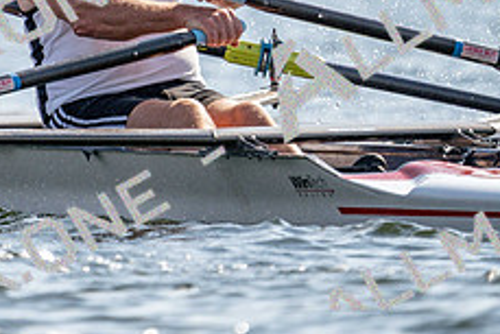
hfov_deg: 1.5
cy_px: -64
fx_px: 19428
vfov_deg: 1.0
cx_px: 85
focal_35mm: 1398
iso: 320
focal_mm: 553
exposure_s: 1/1600
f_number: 6.3
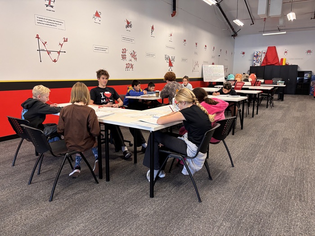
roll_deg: +0.0
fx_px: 237
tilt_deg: -10.6
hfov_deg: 67.3
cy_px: 118
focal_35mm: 26
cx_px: 158
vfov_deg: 53.1
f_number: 1.6
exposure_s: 1/60
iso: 160
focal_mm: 5.96
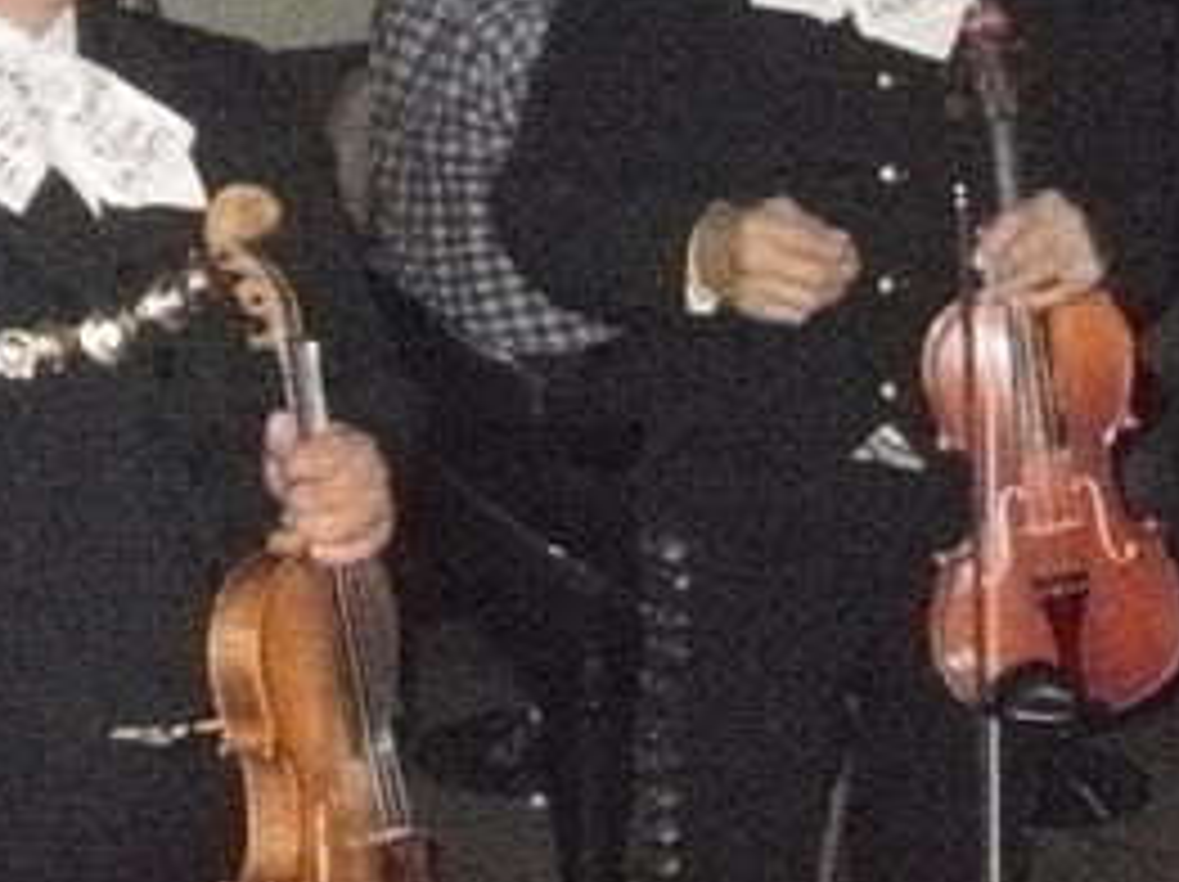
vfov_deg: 16.5
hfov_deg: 22.3
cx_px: 549
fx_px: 2994
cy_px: 90
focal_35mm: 88
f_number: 3.5
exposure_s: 1/30
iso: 1600
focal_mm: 6.3
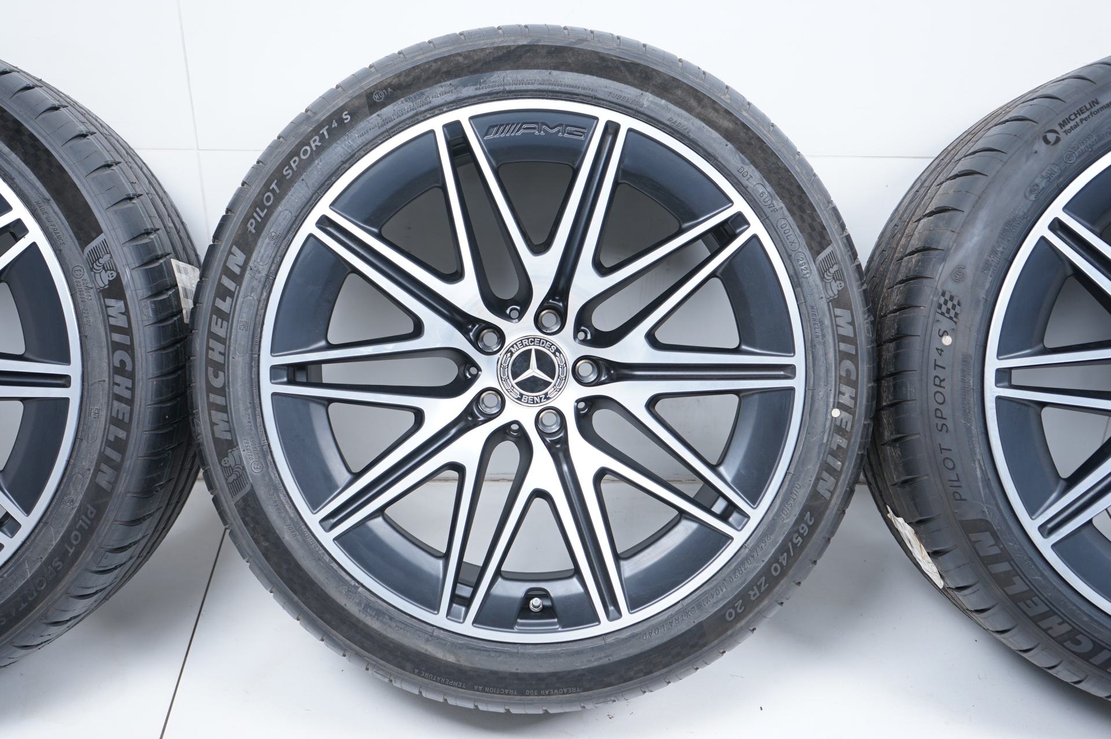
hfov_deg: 46.4
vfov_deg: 31.8
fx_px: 1295
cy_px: 370
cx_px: 556
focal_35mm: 42
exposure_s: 1/125
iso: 250
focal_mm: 42
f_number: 5.6
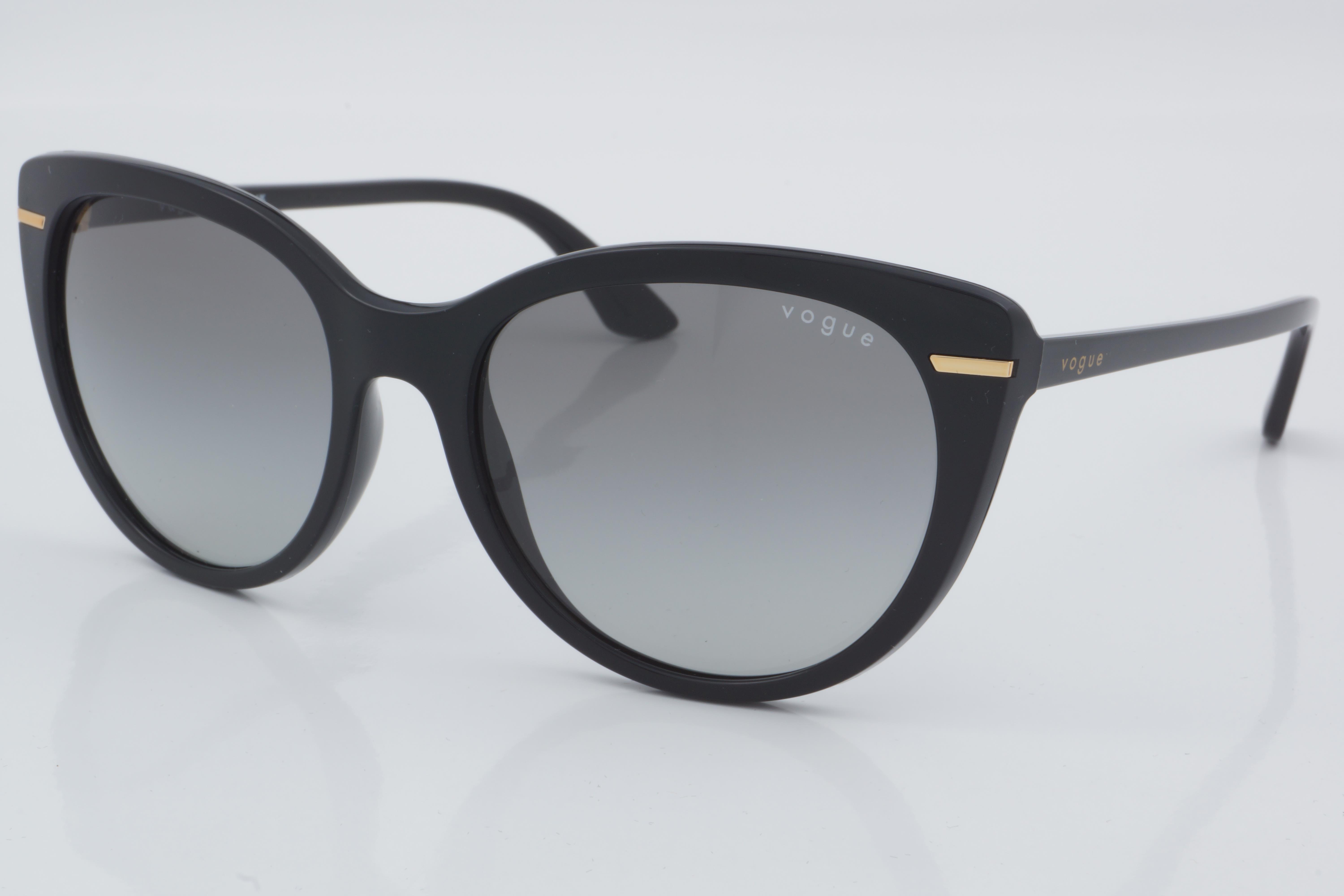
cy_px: 448
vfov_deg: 16.6
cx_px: 672
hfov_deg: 24.6
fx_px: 3080
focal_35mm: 82
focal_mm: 55
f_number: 32
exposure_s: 1/4
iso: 100
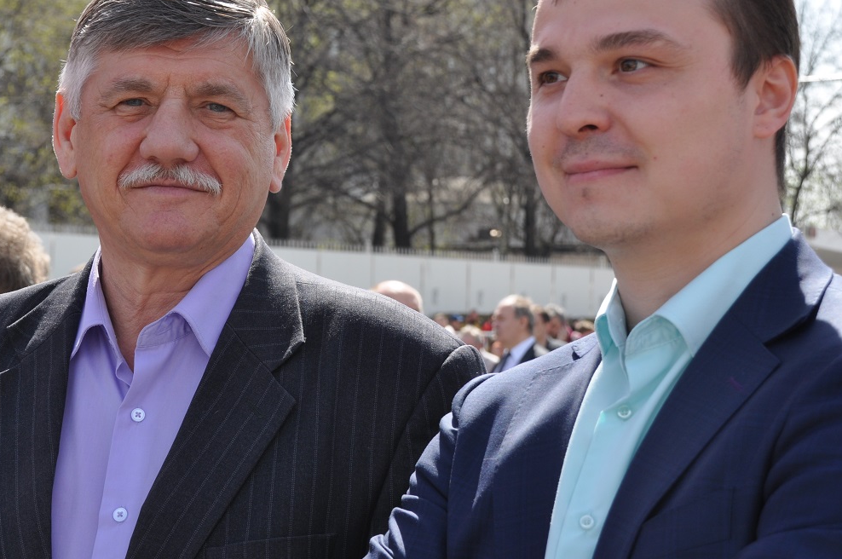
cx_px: 379
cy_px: 255
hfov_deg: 23.7
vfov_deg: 15.8
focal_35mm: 86
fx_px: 2009
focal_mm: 44
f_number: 8
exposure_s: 1/250
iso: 200
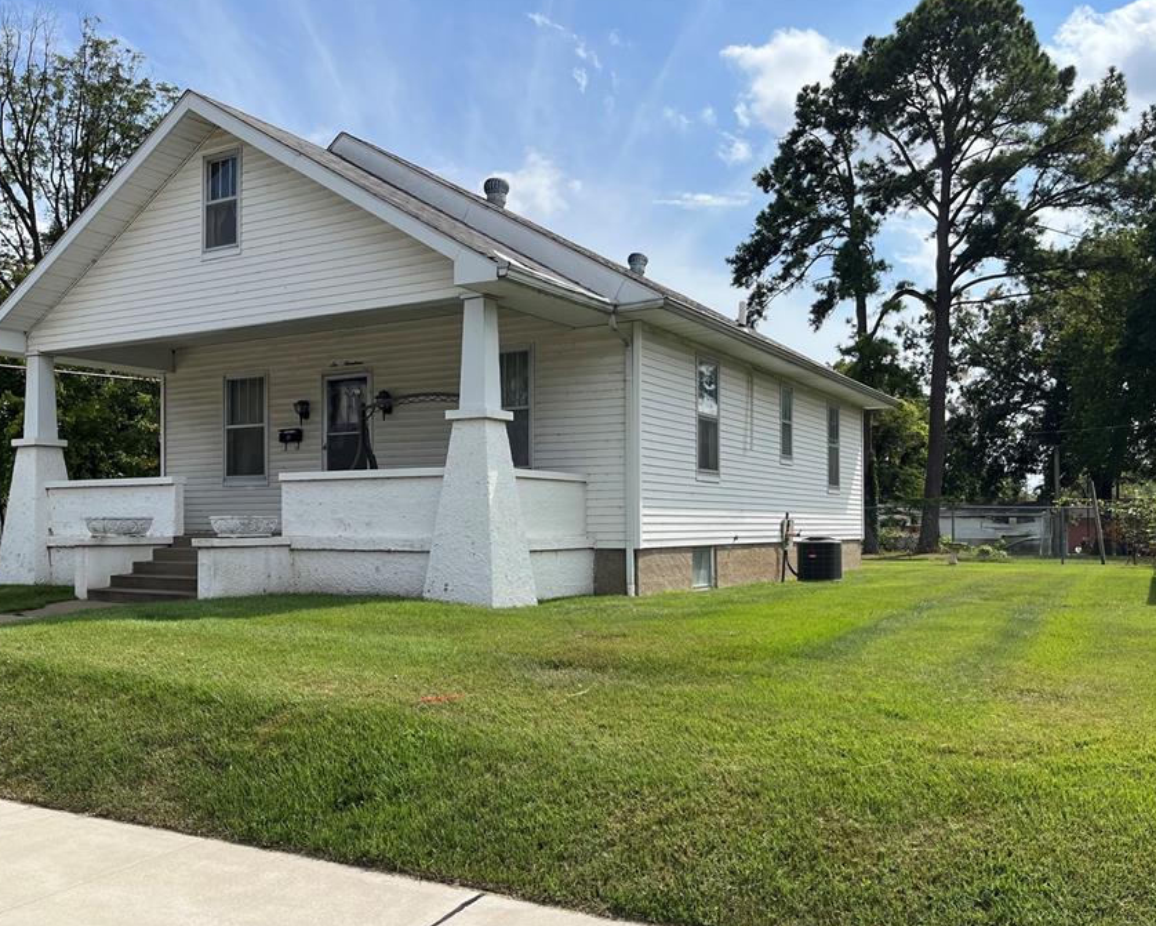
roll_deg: +0.3
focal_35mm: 31
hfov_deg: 57.0
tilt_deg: +0.5
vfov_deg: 47.0
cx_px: 509
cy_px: 520
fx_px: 1061
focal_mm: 5.1
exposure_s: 1/4016
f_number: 1.6
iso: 50
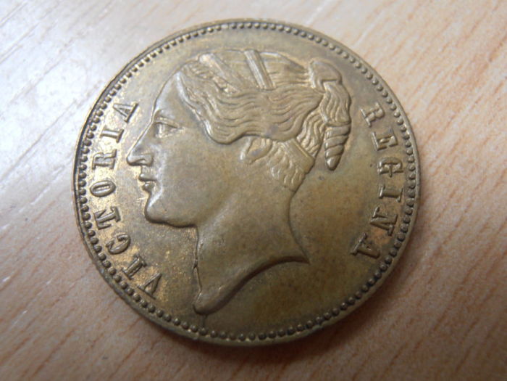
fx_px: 542
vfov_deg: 38.7
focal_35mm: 37
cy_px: 190
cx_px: 254
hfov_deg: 50.1
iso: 125
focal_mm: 6.61
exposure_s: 1/5
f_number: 3.9
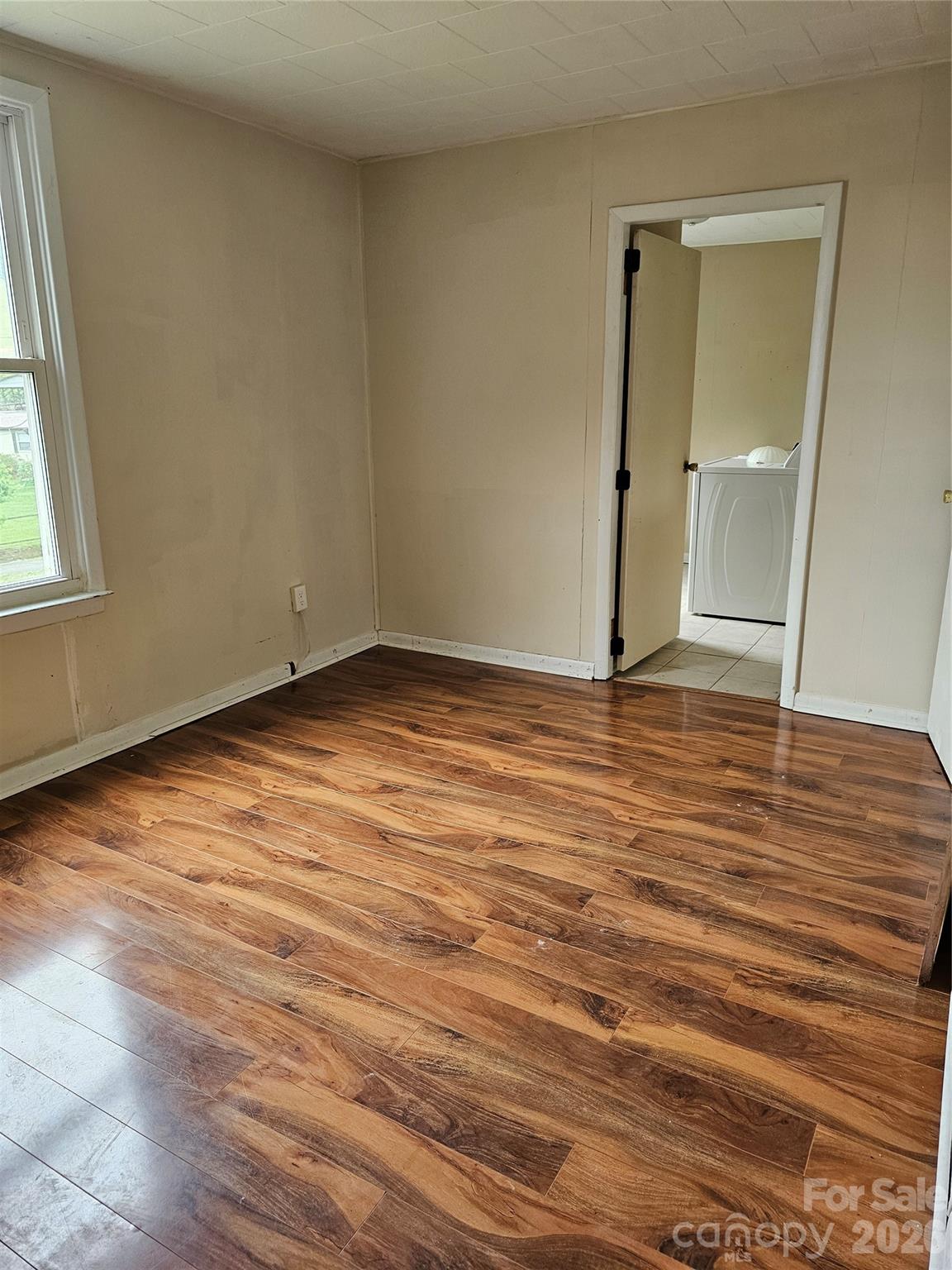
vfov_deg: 73.9
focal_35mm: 23
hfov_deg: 58.9
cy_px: 635
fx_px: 843
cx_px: 476
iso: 160
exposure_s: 1/120
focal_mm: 6.3
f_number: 1.7
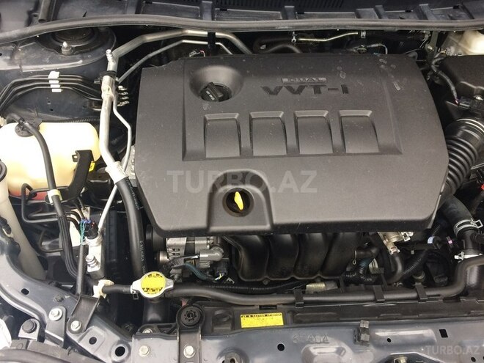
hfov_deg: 61.7
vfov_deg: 48.2
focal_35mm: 29
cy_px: 182
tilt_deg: -49.5
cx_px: 242
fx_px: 405
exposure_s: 1/33
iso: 40
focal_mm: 4.15
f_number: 2.2
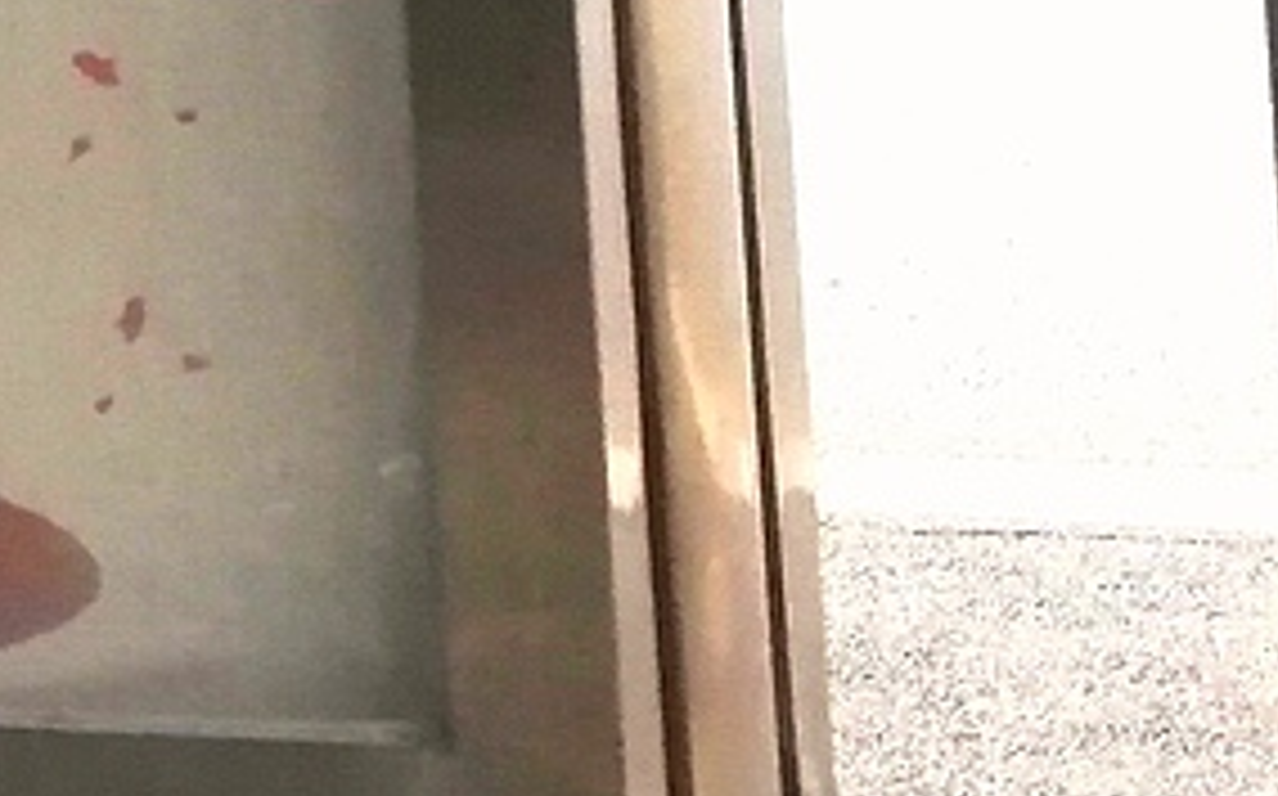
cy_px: -589
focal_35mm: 129
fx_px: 4489
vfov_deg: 9.7
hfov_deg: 15.0
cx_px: -657
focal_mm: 3.88
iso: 400
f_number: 1.8
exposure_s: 1/900
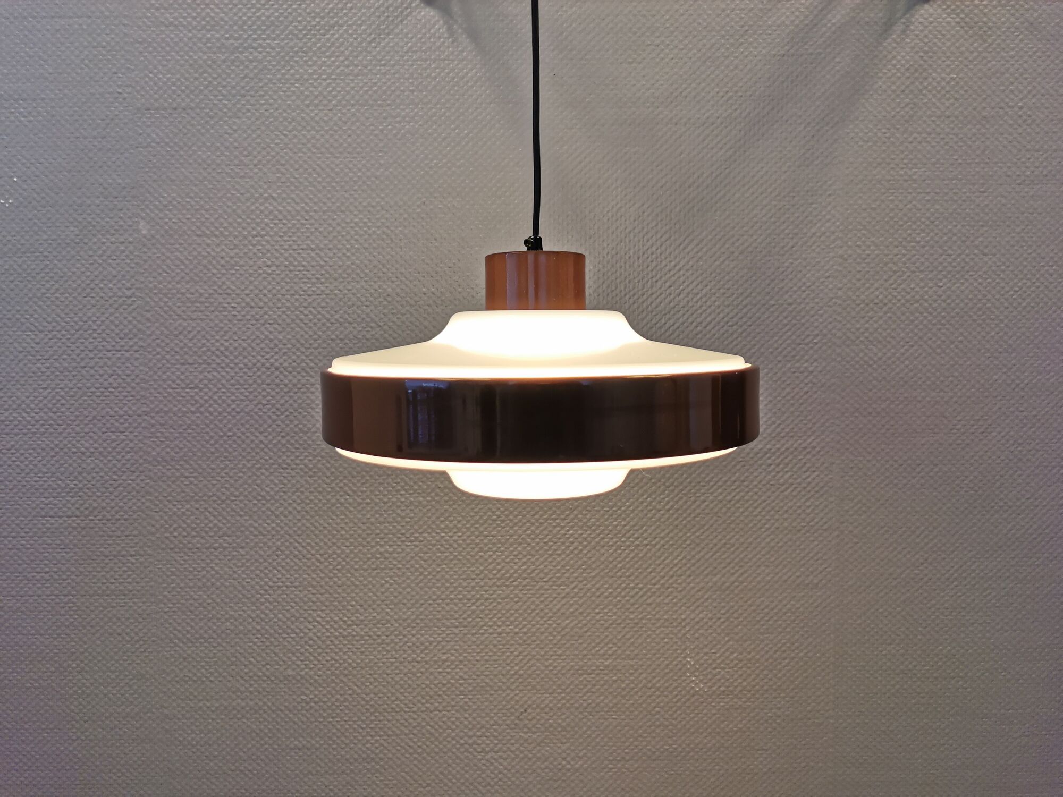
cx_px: 532
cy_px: 398
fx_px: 829
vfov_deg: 51.4
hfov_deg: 65.3
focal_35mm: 27
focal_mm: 5.56
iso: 80
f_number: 1.6
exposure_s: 1/100
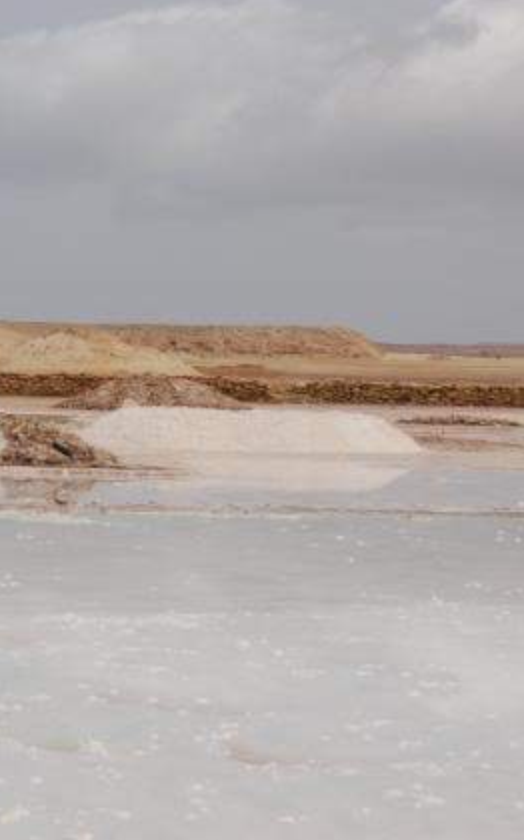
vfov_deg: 19.9
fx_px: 2397
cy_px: 417
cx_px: -50
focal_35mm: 105
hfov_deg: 12.3
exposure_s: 1/500
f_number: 11
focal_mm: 45
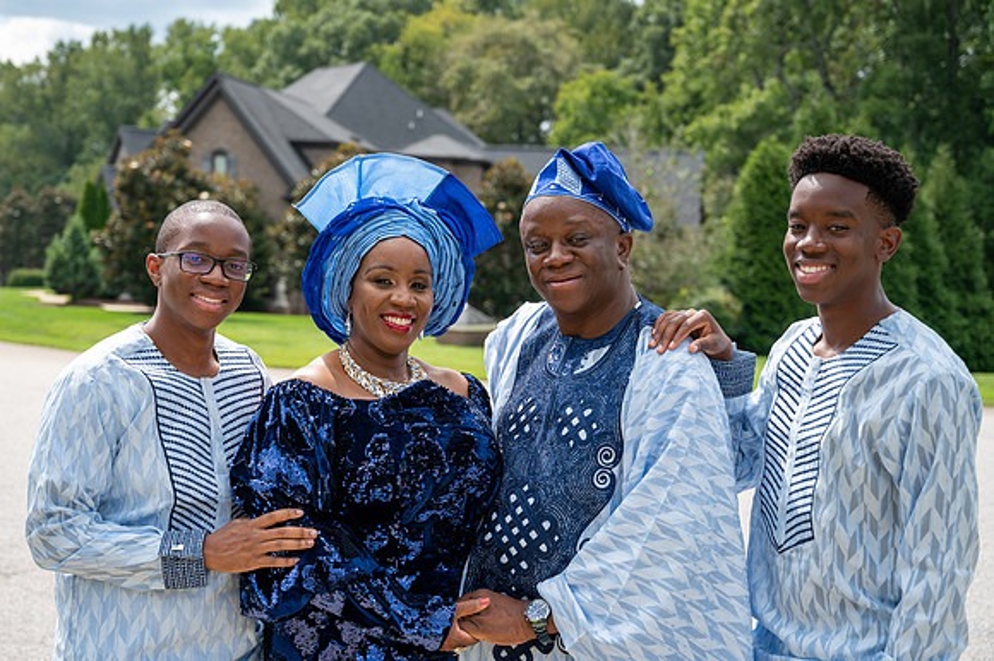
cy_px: 311
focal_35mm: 54
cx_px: 467
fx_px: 1491
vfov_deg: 25.0
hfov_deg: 36.9
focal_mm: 51
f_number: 4
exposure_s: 1/400
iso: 100
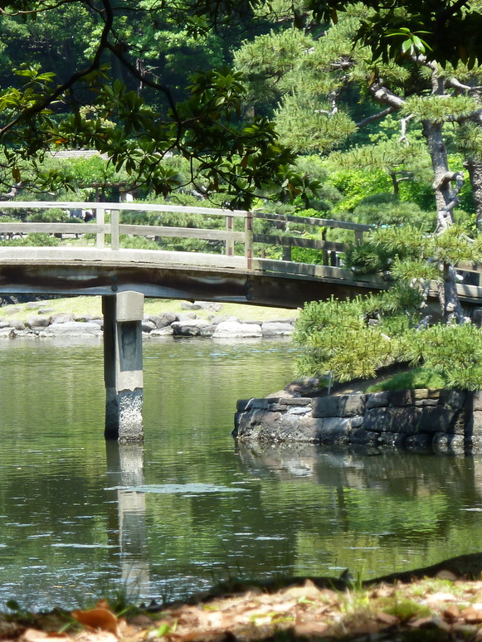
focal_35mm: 262
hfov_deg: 5.7
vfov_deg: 7.6
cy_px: 333
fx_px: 4862
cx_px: -2
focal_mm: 27.8
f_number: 4.5
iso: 80
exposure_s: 1/125
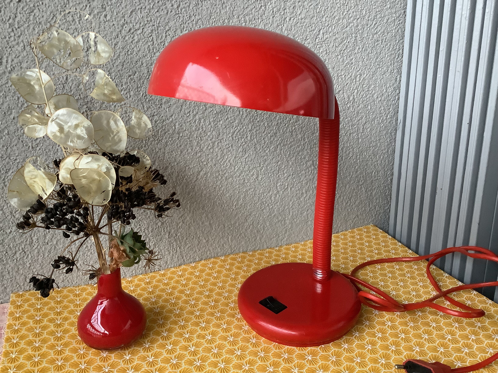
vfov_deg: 45.4
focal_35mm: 31
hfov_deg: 58.4
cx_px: 249
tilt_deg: -18.3
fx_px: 446
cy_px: 186
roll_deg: +0.0
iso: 320
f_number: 2.4
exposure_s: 1/30
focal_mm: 3.3
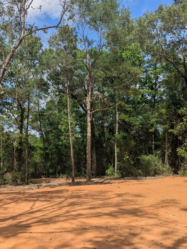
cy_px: 153
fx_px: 238
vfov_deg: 54.8
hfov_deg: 42.9
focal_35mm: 33
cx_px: 92
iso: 47
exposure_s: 1/2179
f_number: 1.85
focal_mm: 6.81
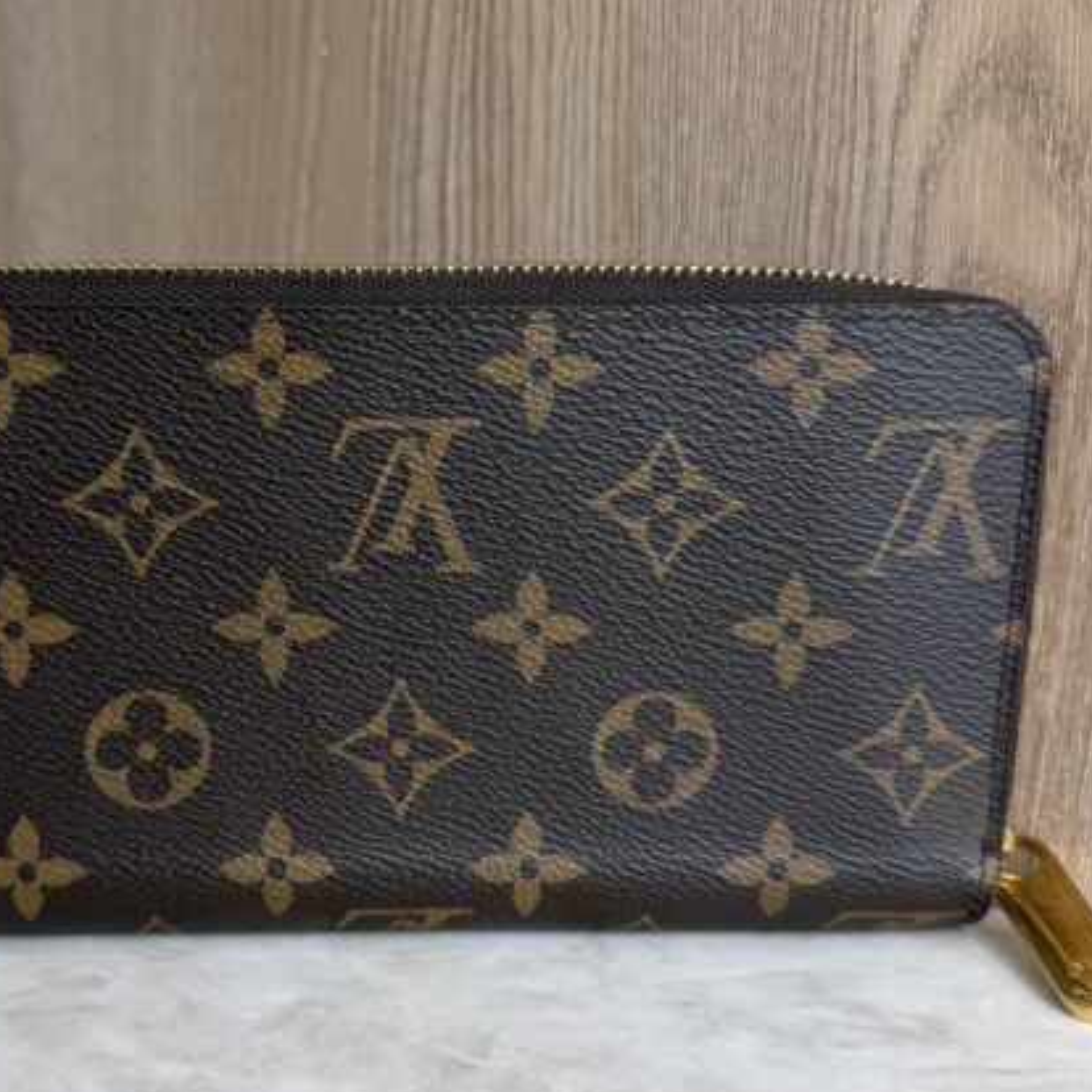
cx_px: 377
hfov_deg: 40.5
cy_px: 583
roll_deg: -0.1
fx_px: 1463
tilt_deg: -15.4
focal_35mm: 41
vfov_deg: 40.9
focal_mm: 6.76
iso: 64
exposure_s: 1/120
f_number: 1.78
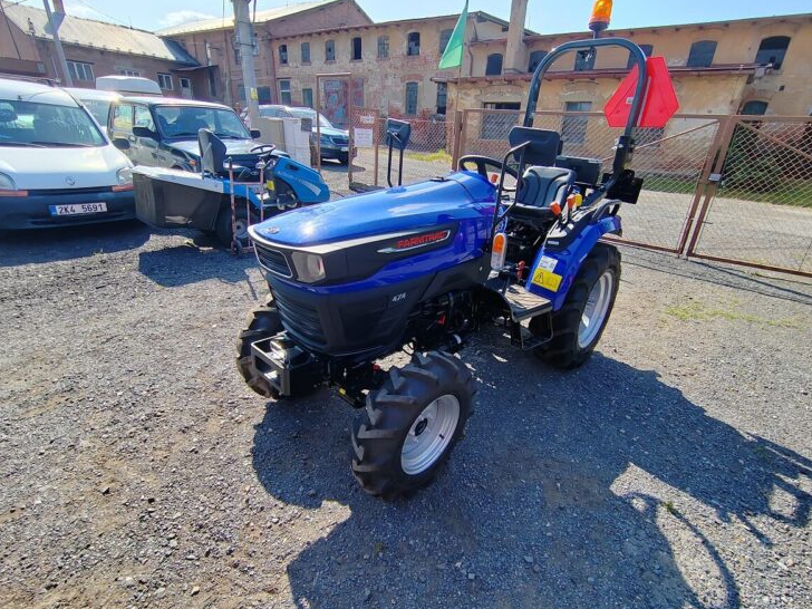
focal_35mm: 19
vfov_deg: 68.7
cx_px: 418
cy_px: 310
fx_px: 446
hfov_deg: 84.6
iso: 100
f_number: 2.2
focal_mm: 2.16
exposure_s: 1/670
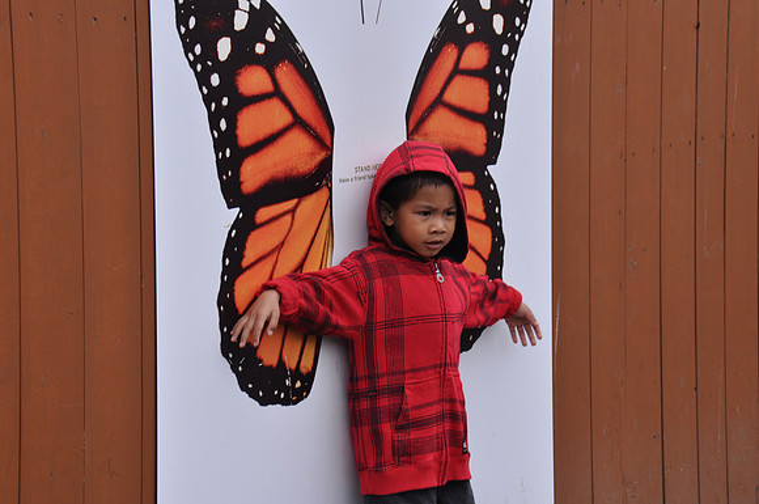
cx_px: 380
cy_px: 252
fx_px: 2463
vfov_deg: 11.7
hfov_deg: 17.5
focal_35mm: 117
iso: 320
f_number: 7.1
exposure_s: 1/800
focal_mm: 78
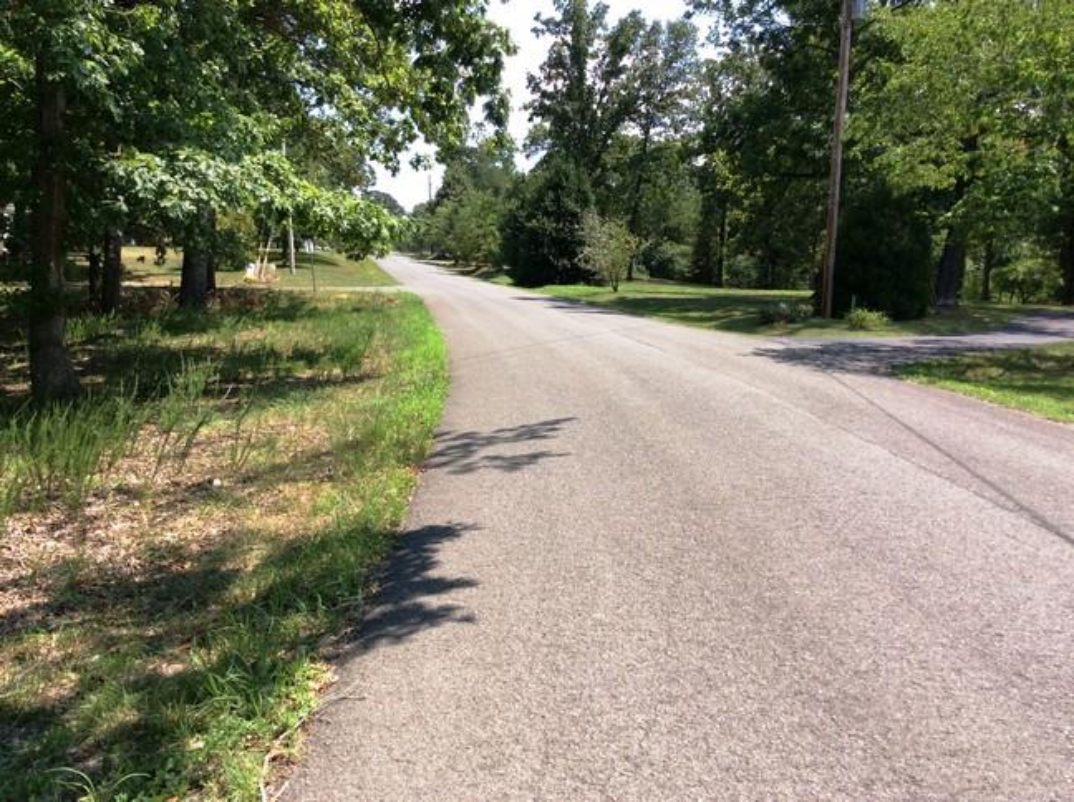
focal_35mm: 32
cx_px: 537
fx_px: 991
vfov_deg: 44.1
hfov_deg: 56.9
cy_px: 401
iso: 32
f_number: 2.4
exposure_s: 1/608
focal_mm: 3.3
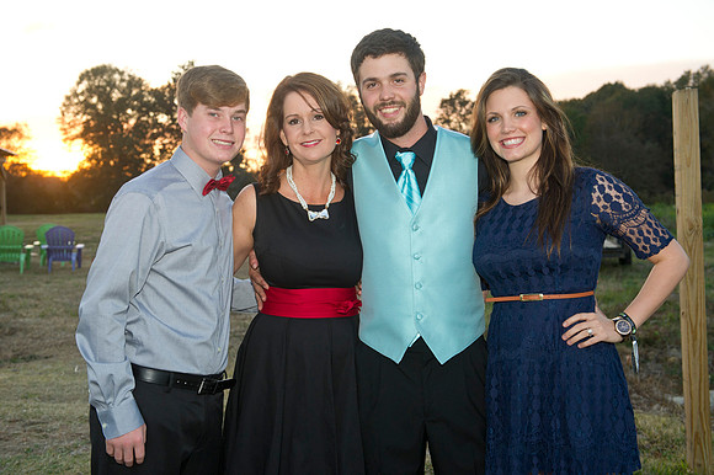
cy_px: 238
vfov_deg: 28.0
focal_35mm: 48
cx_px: 357
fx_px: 951
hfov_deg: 41.1
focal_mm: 48
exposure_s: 1/160
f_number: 5
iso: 640
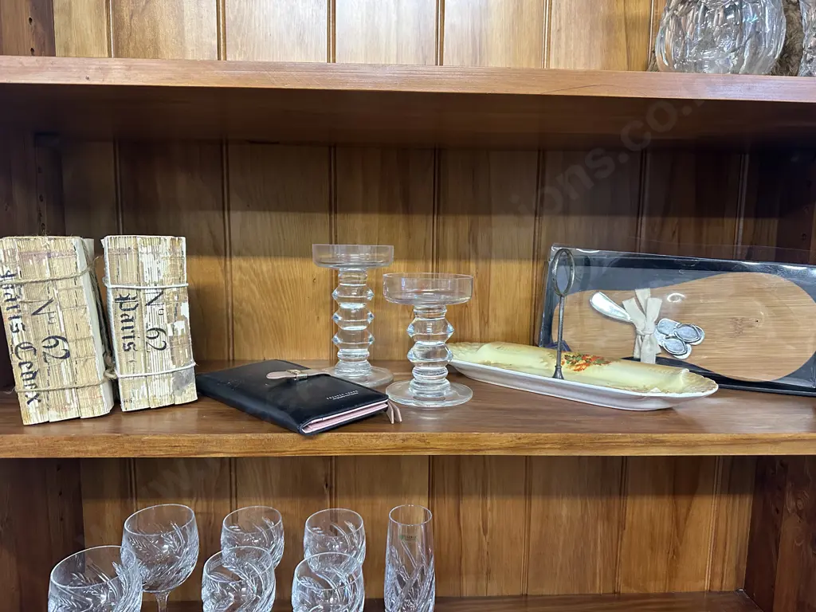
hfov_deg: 71.6
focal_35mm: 24
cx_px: 408
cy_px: 306
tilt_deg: -7.6
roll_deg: -0.8
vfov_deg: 56.8
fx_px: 566
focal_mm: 6.86
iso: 320
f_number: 1.78
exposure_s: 1/50
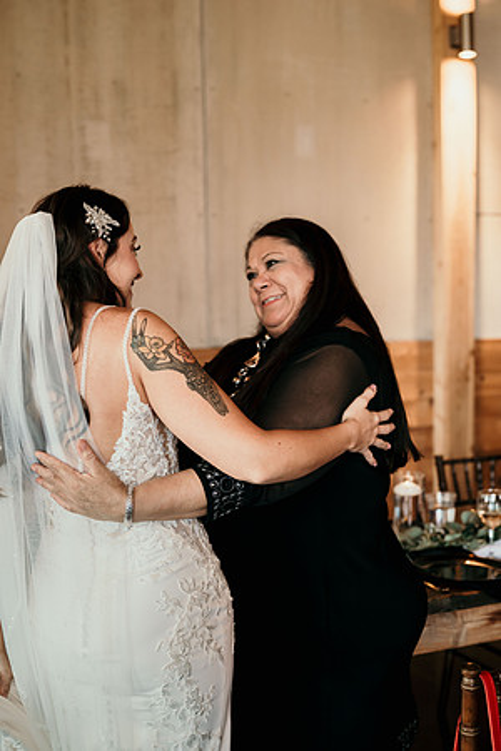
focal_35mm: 50
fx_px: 1044
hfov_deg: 27.0
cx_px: 250
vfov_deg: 39.6
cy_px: 376
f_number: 3.2
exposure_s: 1/80
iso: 500
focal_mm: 50
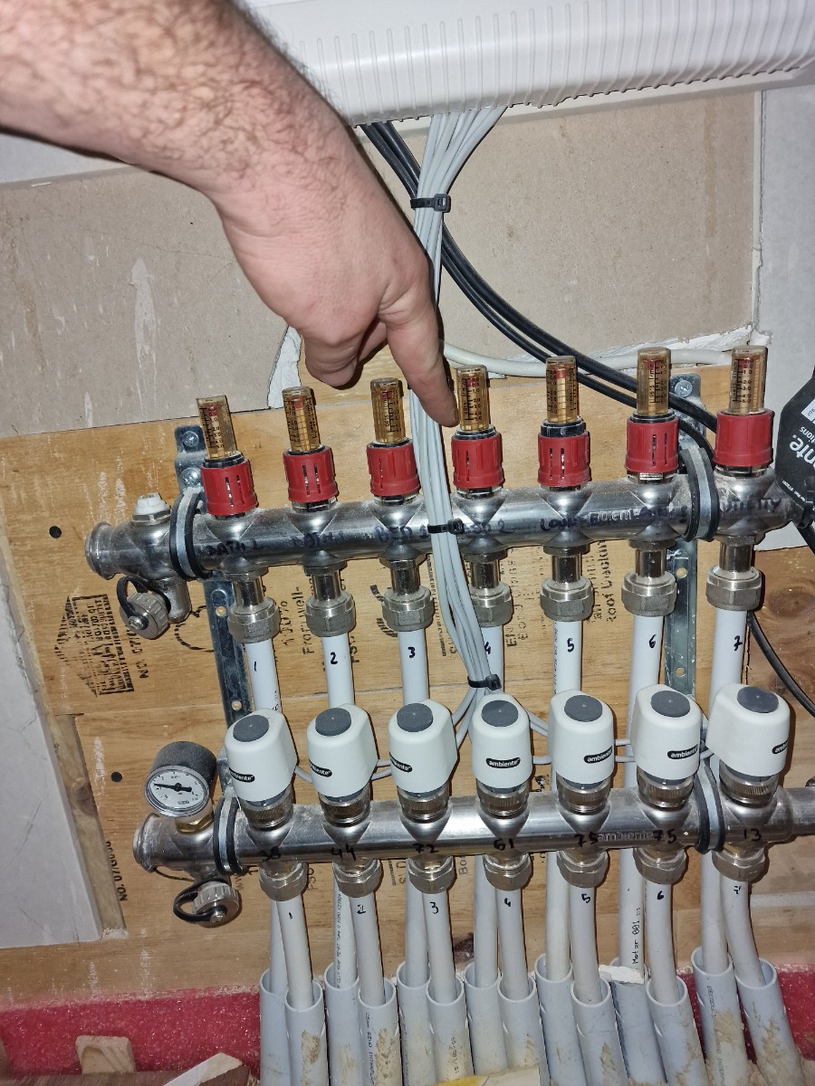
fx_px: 722
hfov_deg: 58.9
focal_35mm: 23
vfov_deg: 73.9
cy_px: 543
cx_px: 408
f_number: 1.8
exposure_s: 1/50
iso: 50
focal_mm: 6.4
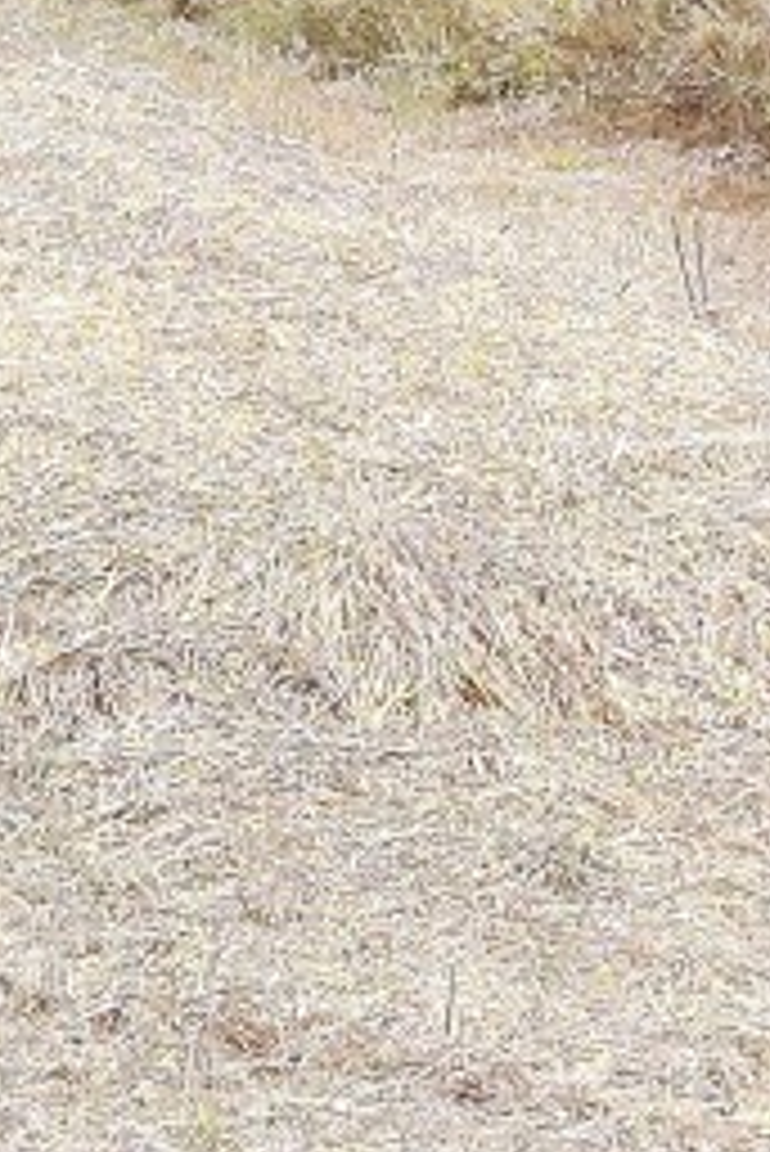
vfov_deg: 18.5
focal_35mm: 108
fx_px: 3460
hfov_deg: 12.7
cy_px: 76
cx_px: 270
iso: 64
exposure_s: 1/700
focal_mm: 3.92
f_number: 1.7
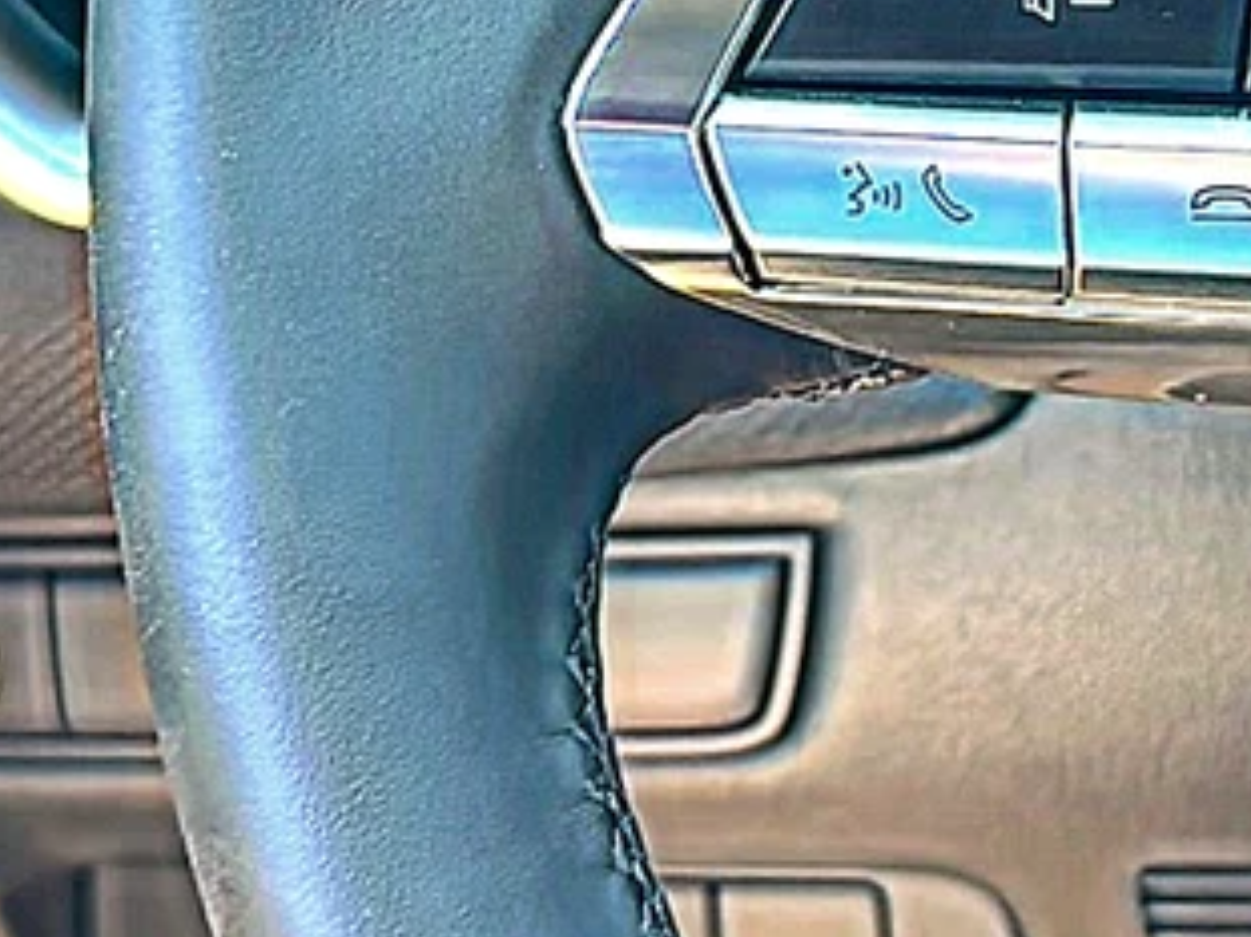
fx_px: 3576
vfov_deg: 14.6
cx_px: 1078
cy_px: -42
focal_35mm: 99
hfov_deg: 19.5
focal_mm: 6.86
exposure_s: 1/160
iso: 100
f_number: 1.78
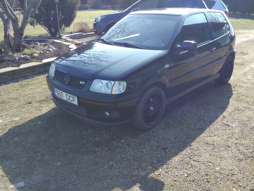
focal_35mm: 30
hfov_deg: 60.0
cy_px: 96
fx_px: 220
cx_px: 127
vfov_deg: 46.8
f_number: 2
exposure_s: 1/442
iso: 100
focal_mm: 4.12
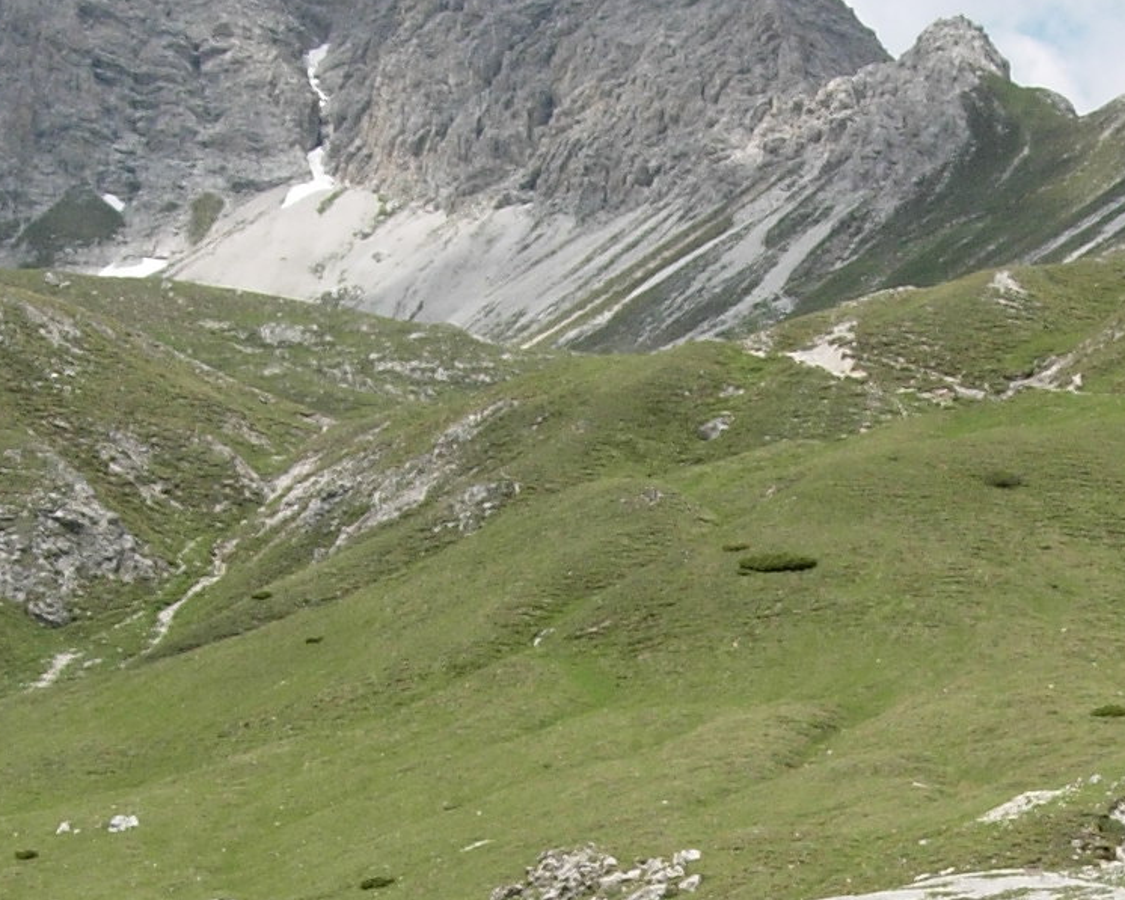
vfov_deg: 13.5
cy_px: 882
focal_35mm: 113
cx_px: 825
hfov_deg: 16.9
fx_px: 3763
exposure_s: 1/683
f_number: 4.8
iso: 79
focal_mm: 7.8
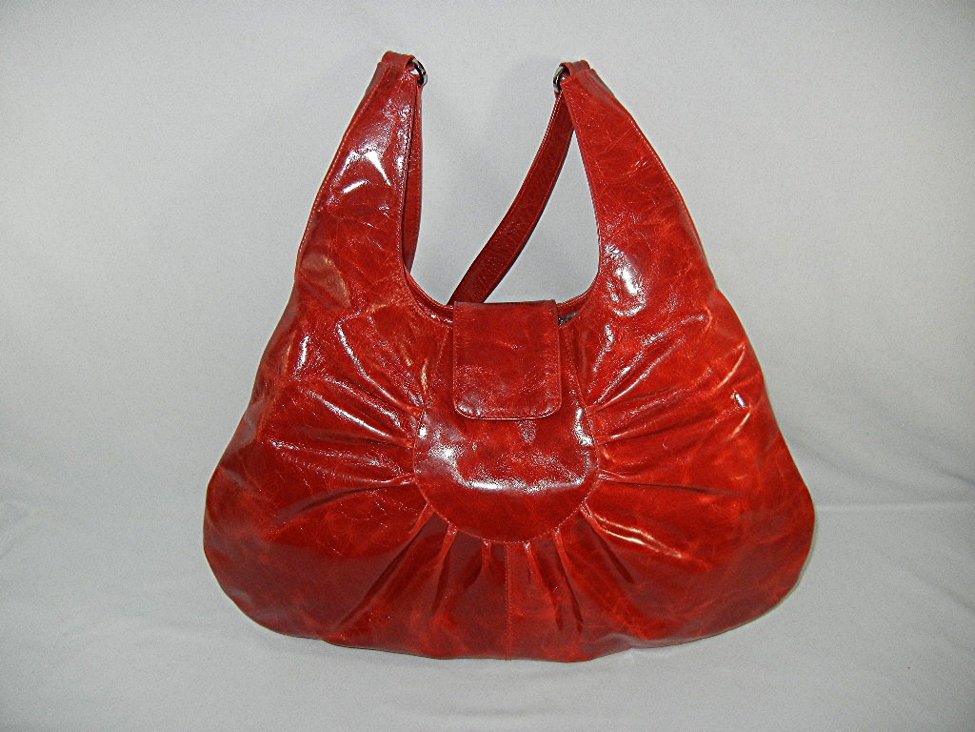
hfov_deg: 60.0
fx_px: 845
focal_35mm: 30
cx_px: 488
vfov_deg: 46.8
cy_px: 366
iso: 200
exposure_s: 1/30
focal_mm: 5.4
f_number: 7
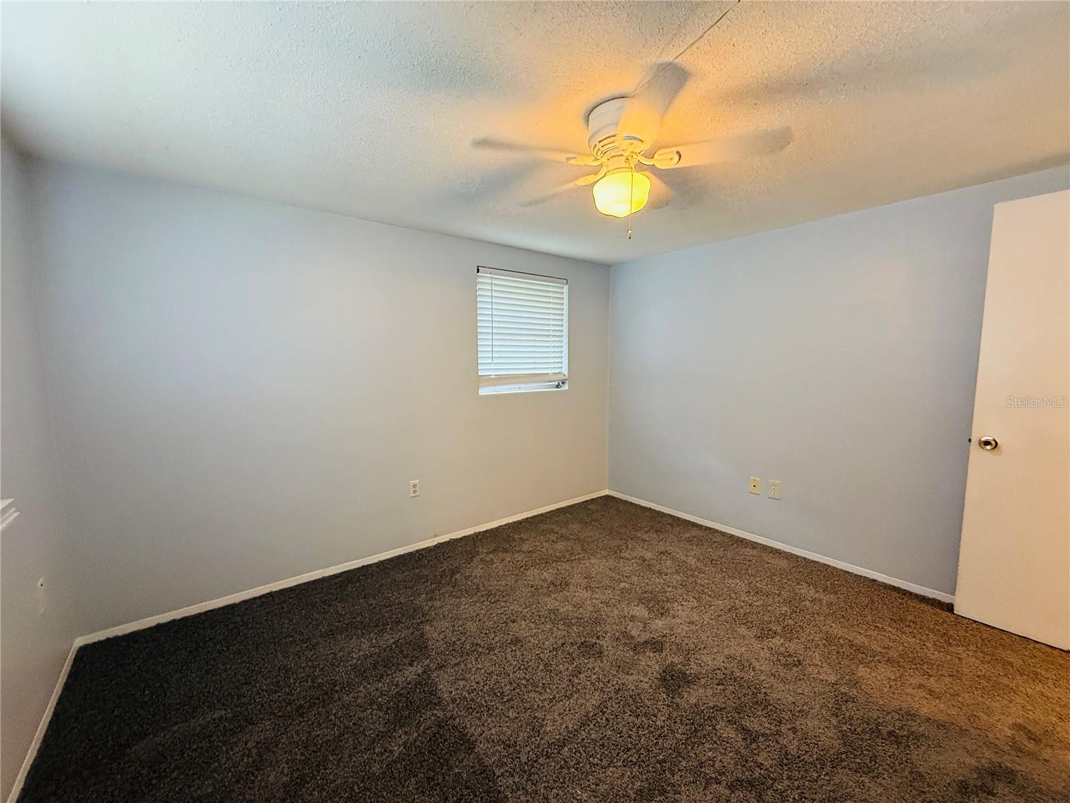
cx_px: 535
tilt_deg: -5.4
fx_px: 433
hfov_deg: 102.1
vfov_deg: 85.7
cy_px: 402
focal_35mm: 14
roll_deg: -0.2
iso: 400
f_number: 2.2
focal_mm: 2.22
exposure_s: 1/60
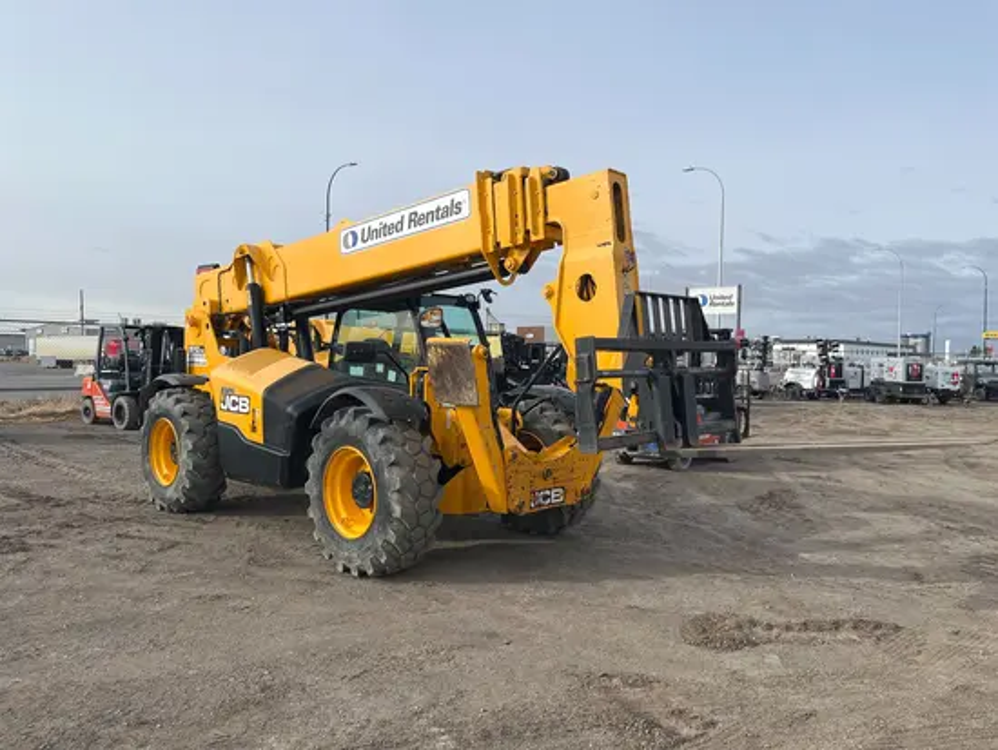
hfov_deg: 67.3
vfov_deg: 53.1
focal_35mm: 26
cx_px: 499
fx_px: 750
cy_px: 375
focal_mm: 5.1
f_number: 1.6
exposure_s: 1/2825
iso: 50
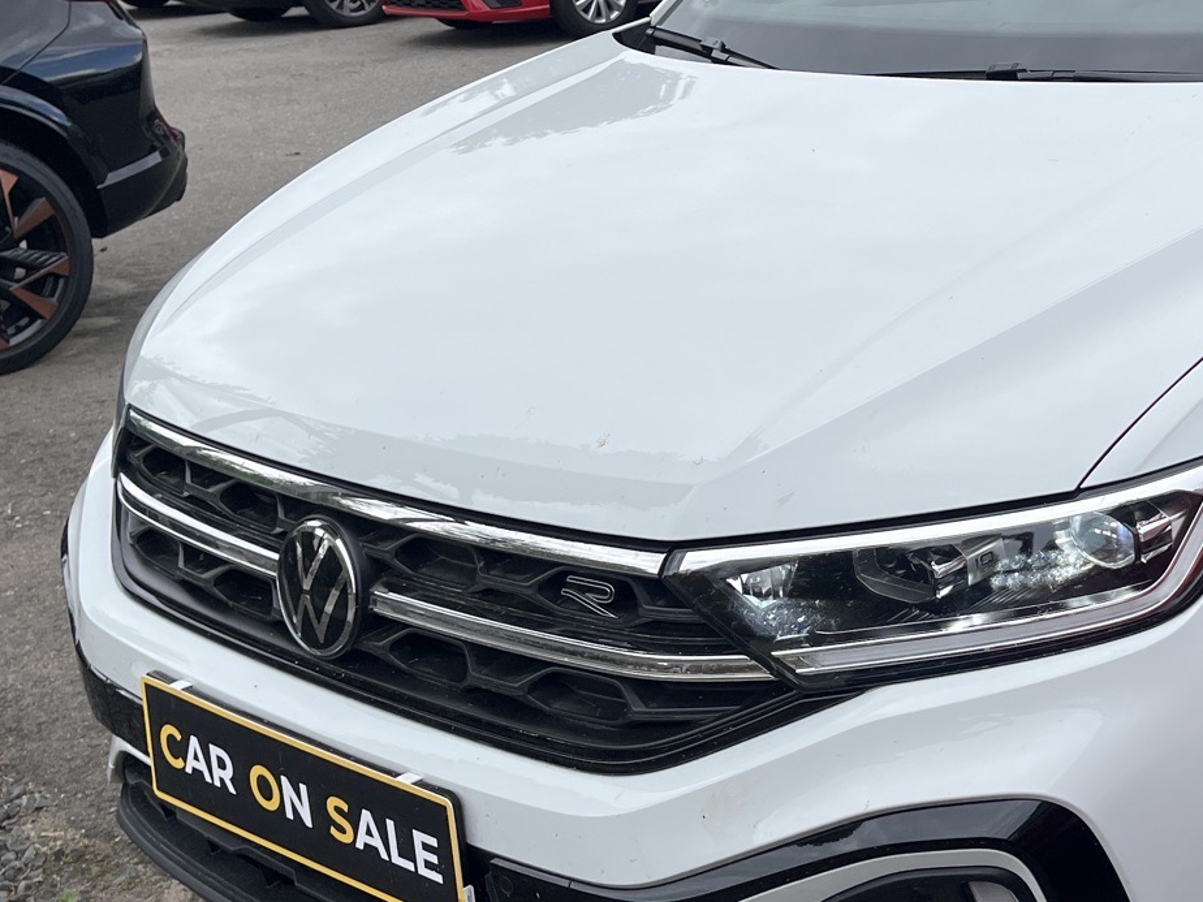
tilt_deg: -19.9
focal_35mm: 54
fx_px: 1877
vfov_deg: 27.0
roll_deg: +4.1
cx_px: 944
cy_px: 437
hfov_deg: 34.6
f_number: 1.6
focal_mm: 5.1
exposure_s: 1/1536
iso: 50
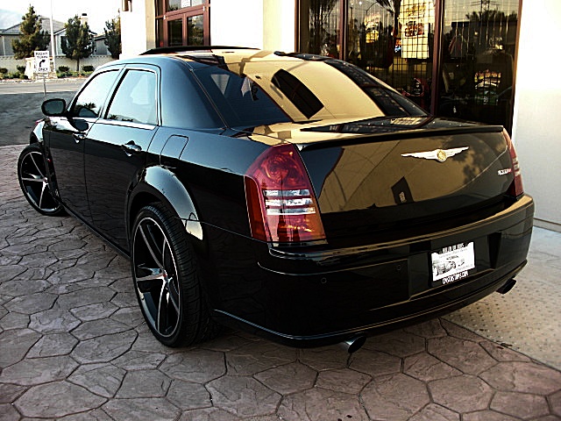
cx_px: 280
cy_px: 210
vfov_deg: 39.7
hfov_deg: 51.4
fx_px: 583
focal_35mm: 36
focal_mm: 6.3
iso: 100
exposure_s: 1/80
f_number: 2.8
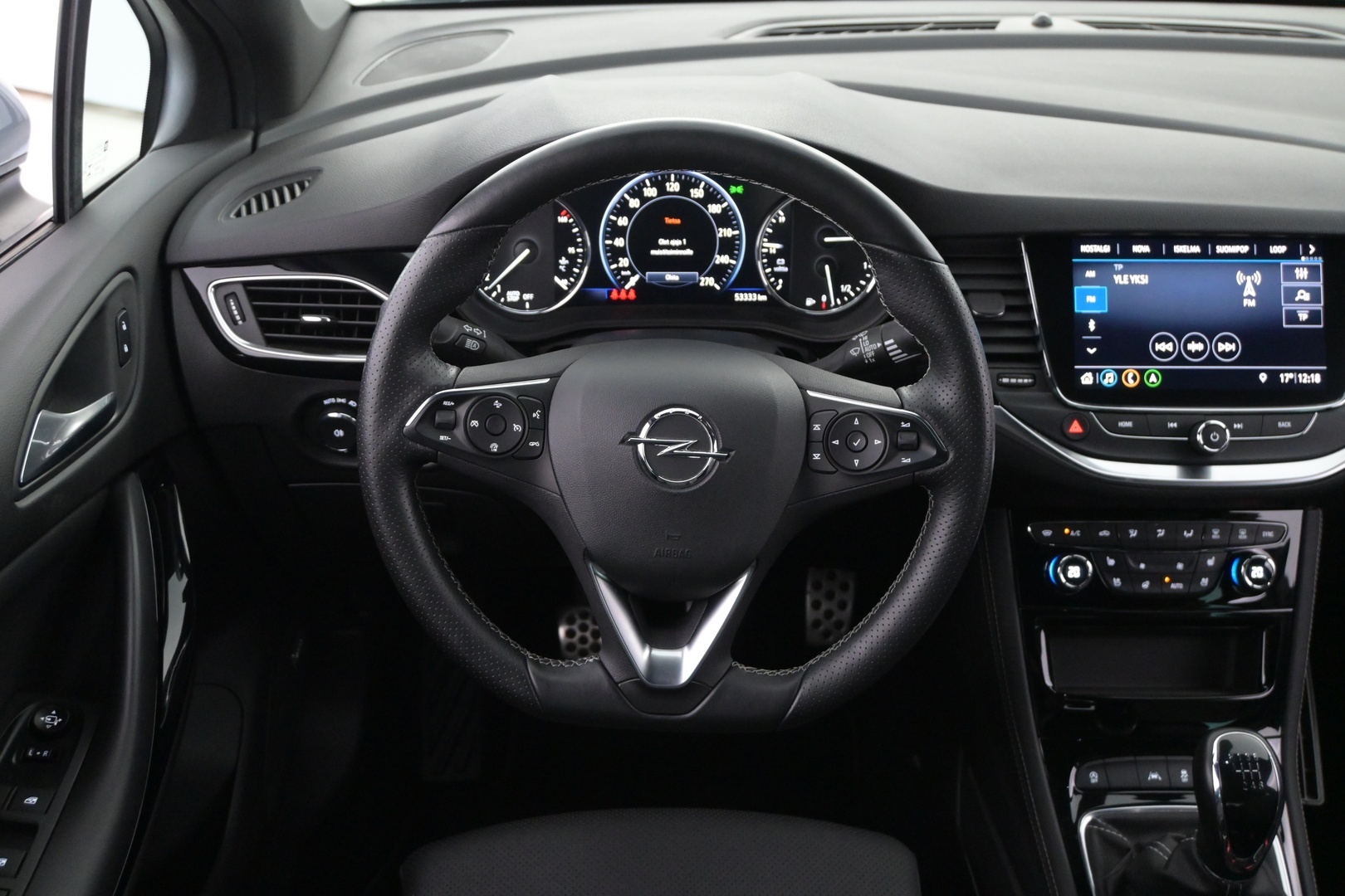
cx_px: 672
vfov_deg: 36.2
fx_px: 1373
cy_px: 448
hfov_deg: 52.2
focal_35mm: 37
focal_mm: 24.5
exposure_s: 1/40
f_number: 4.2
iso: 3600
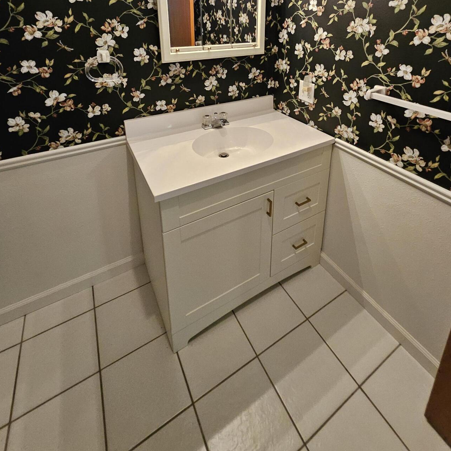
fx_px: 265
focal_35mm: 18
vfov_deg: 73.4
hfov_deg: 80.6
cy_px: 98
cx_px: 241
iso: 320
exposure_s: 1/30
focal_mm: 1.74
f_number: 2.2
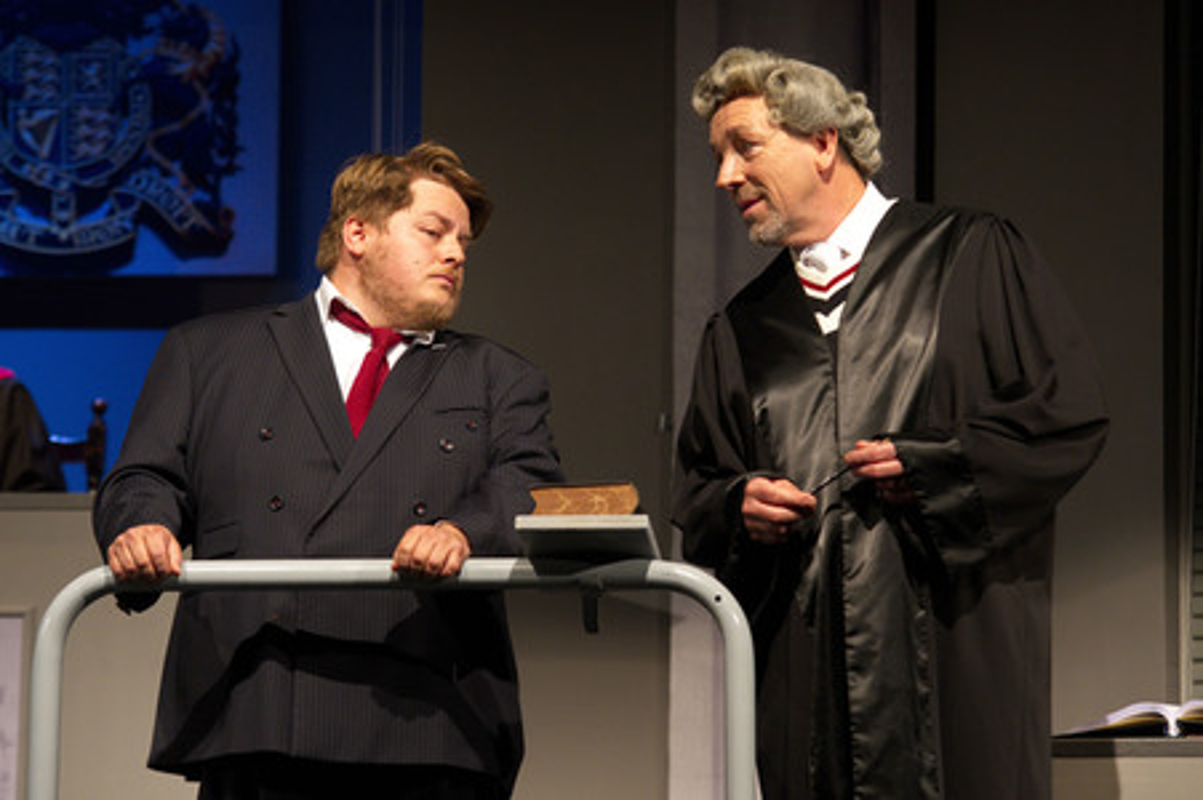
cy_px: 400
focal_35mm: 112
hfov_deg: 18.3
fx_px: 3740
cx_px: 602
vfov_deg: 12.2
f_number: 4.5
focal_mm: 112
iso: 1600
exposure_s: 1/200
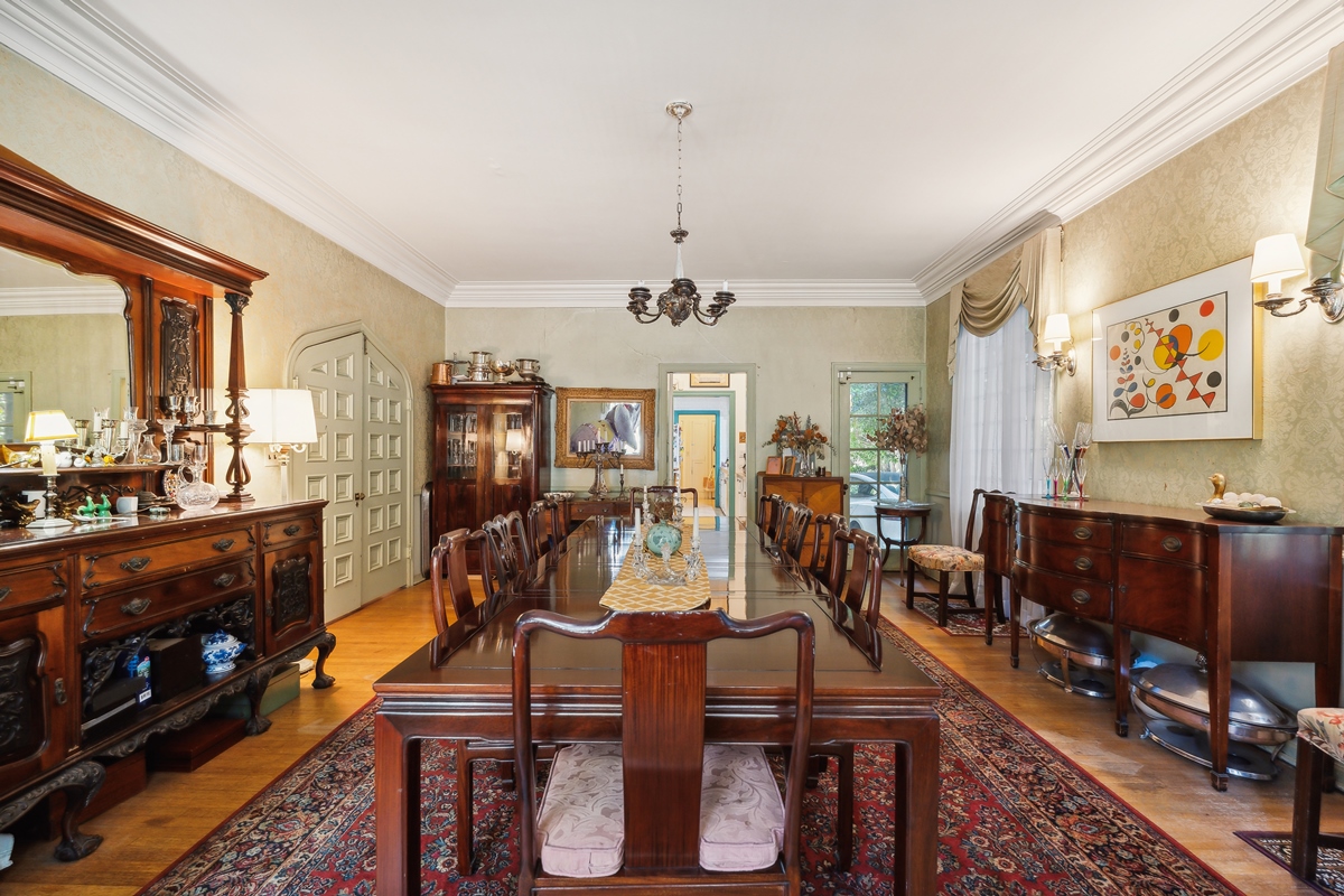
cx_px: 672
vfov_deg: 77.3
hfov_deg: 100.4
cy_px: 448
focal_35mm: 15
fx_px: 560
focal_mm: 15
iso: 1000
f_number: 6.3
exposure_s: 1/13
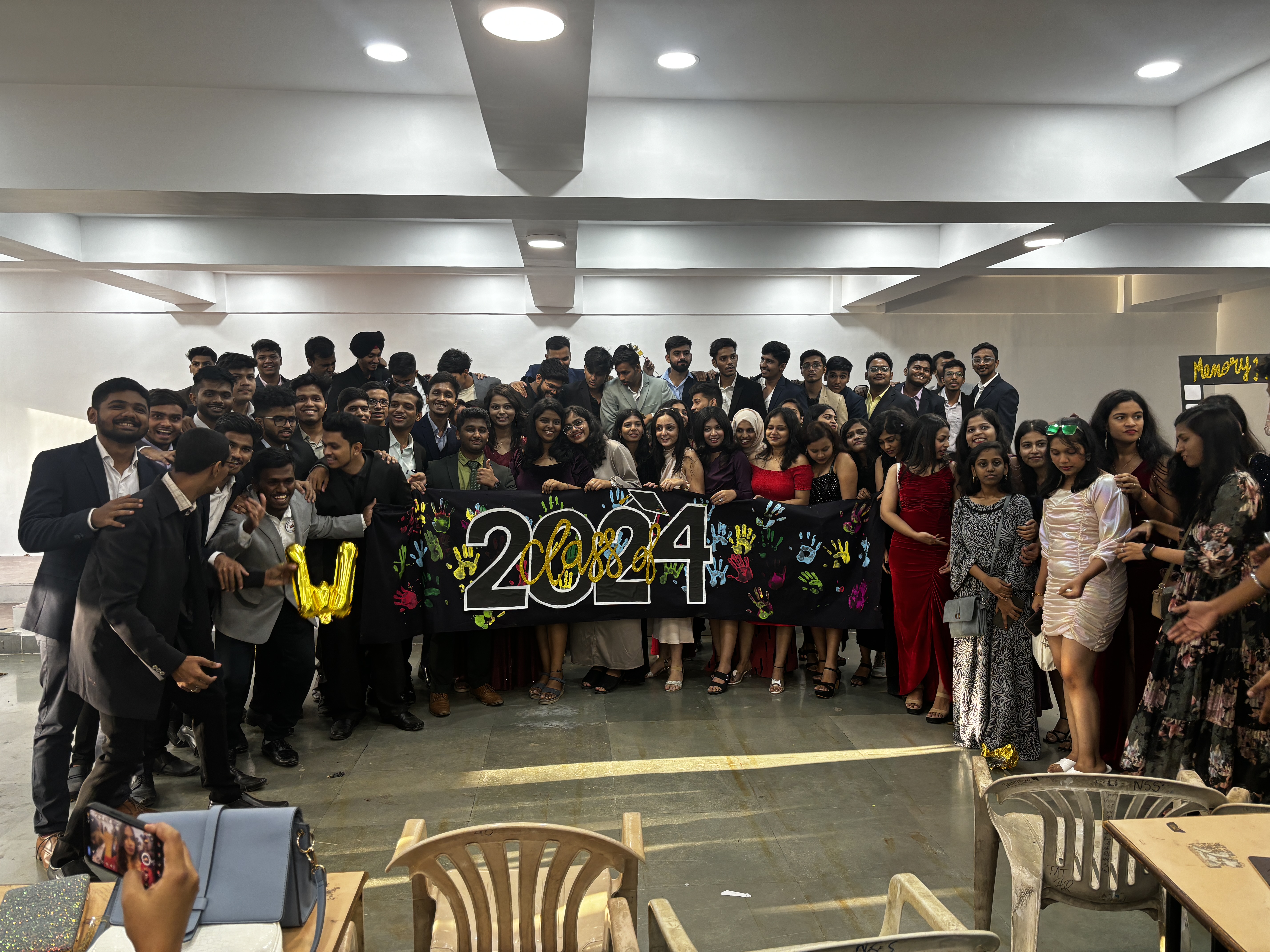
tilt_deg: -3.7
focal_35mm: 26
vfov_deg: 53.1
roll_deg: +0.0
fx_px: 954
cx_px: 635
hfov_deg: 67.3
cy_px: 476
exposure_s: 1/50
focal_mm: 5.96
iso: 80
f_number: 1.6
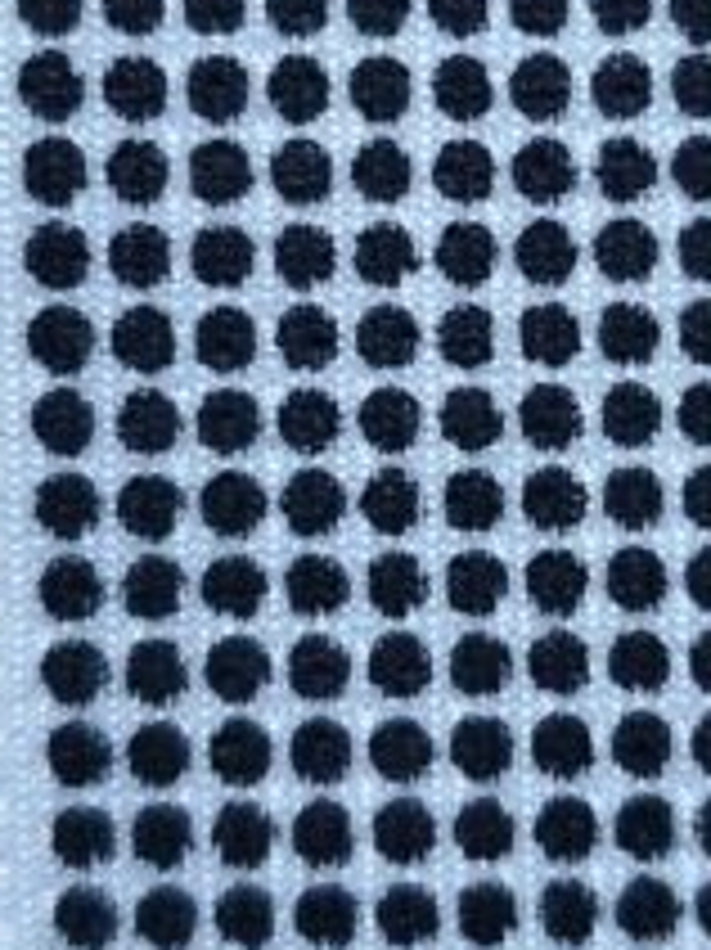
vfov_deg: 26.2
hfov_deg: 19.8
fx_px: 2029
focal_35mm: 74
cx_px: 504
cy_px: 347
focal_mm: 4.3
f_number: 1.5
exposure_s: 1/30
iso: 200
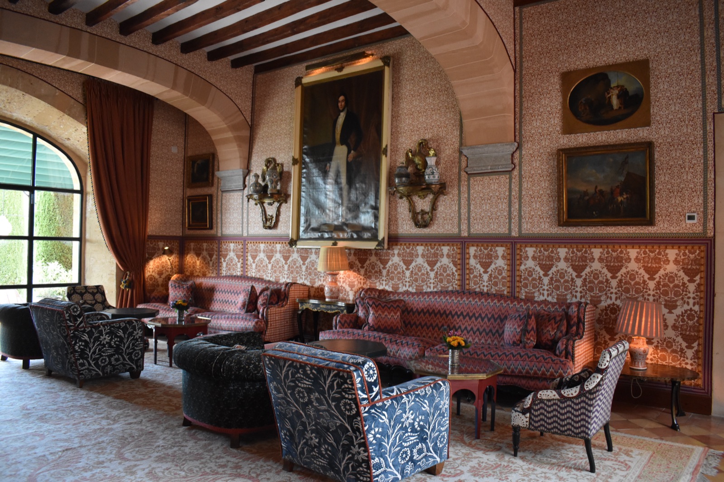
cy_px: 241
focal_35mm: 27
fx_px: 543
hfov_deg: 67.4
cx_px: 362
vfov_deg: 47.9
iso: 2200
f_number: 3.5
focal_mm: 18
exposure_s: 1/125
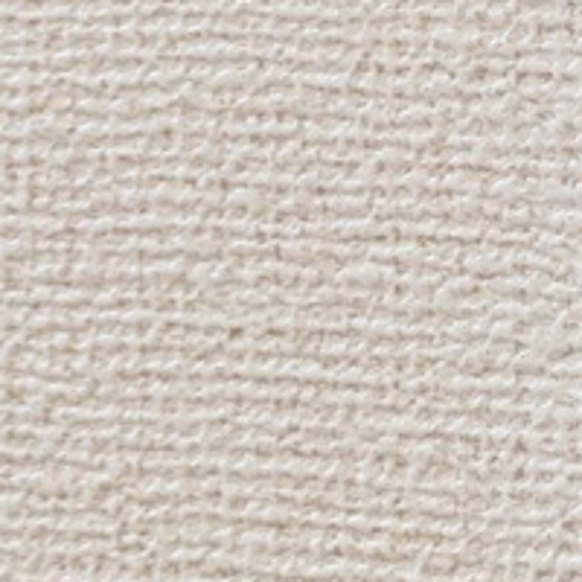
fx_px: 4109
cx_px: 1161
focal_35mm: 216
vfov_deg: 8.1
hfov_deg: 7.8
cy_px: 70
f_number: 1.89
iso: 471
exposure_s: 1/100
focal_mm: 5.43
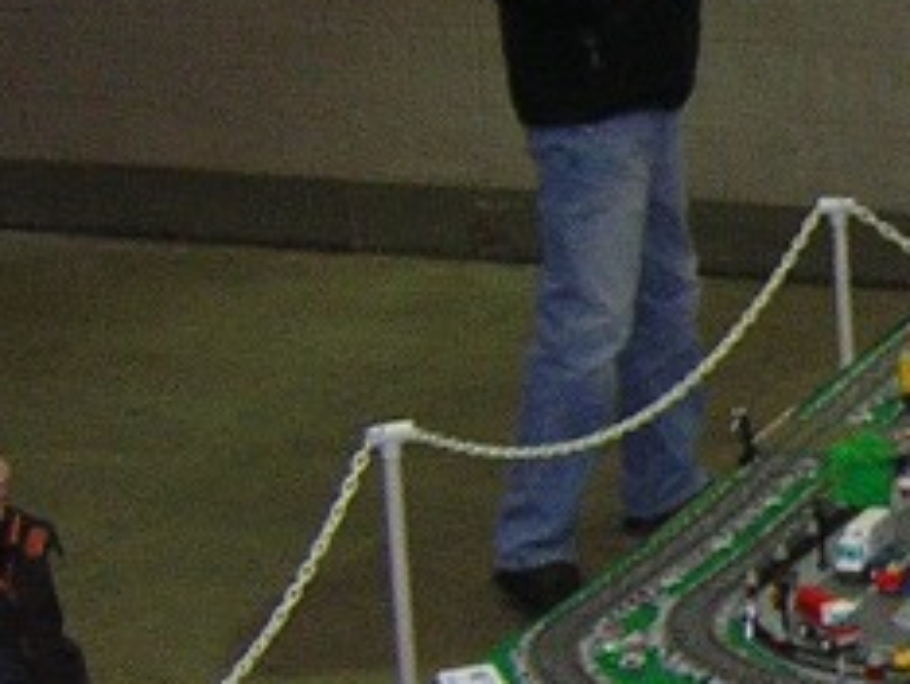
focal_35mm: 123
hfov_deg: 14.9
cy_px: 361
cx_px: 1361
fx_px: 3237
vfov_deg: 12.1
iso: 346
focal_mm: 4.7
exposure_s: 1/60.1
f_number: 2.6
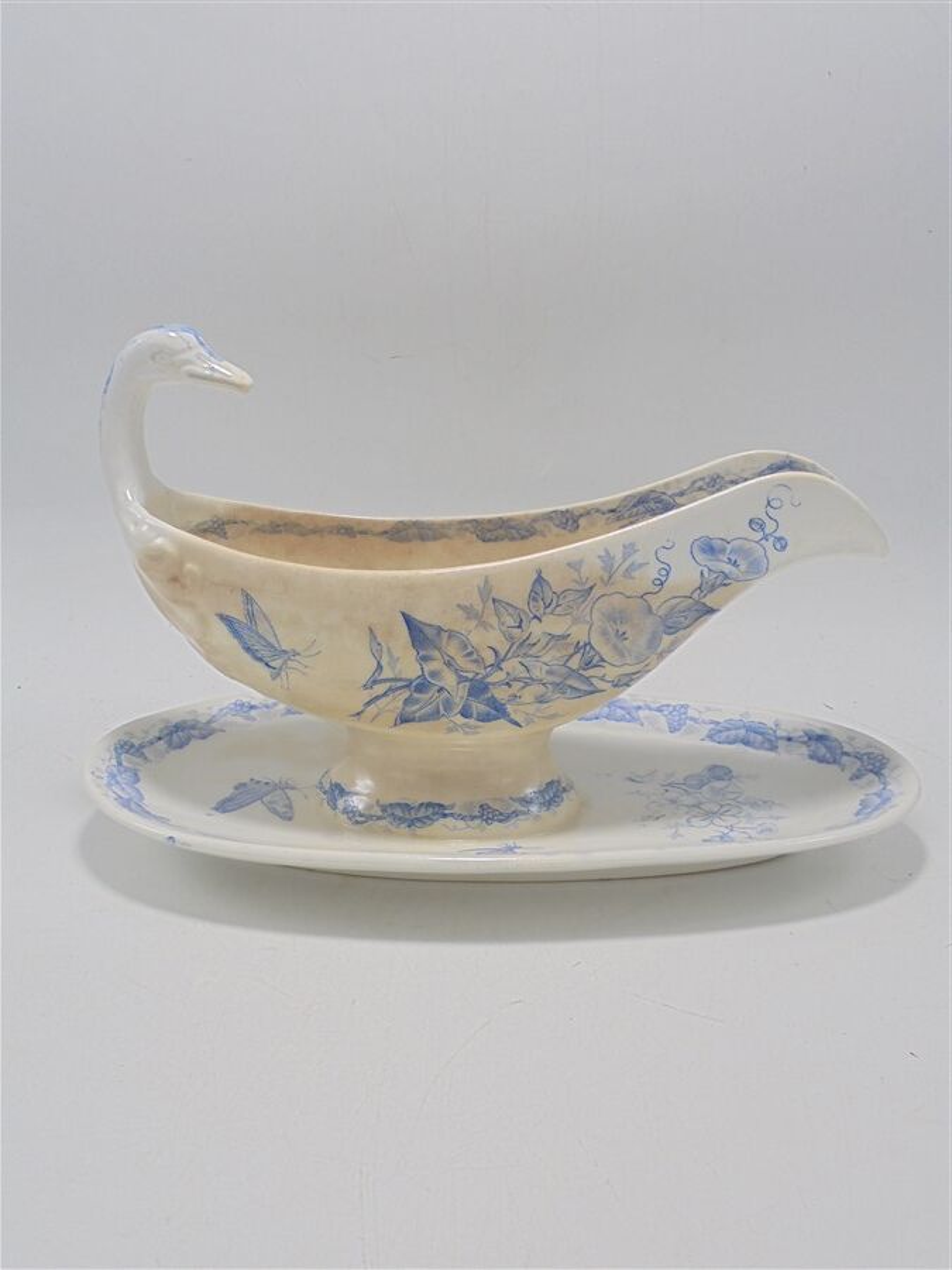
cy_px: 635
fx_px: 1247
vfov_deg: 54.0
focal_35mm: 34
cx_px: 476
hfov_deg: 41.8
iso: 100
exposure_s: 1/60
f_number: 4
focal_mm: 6.1
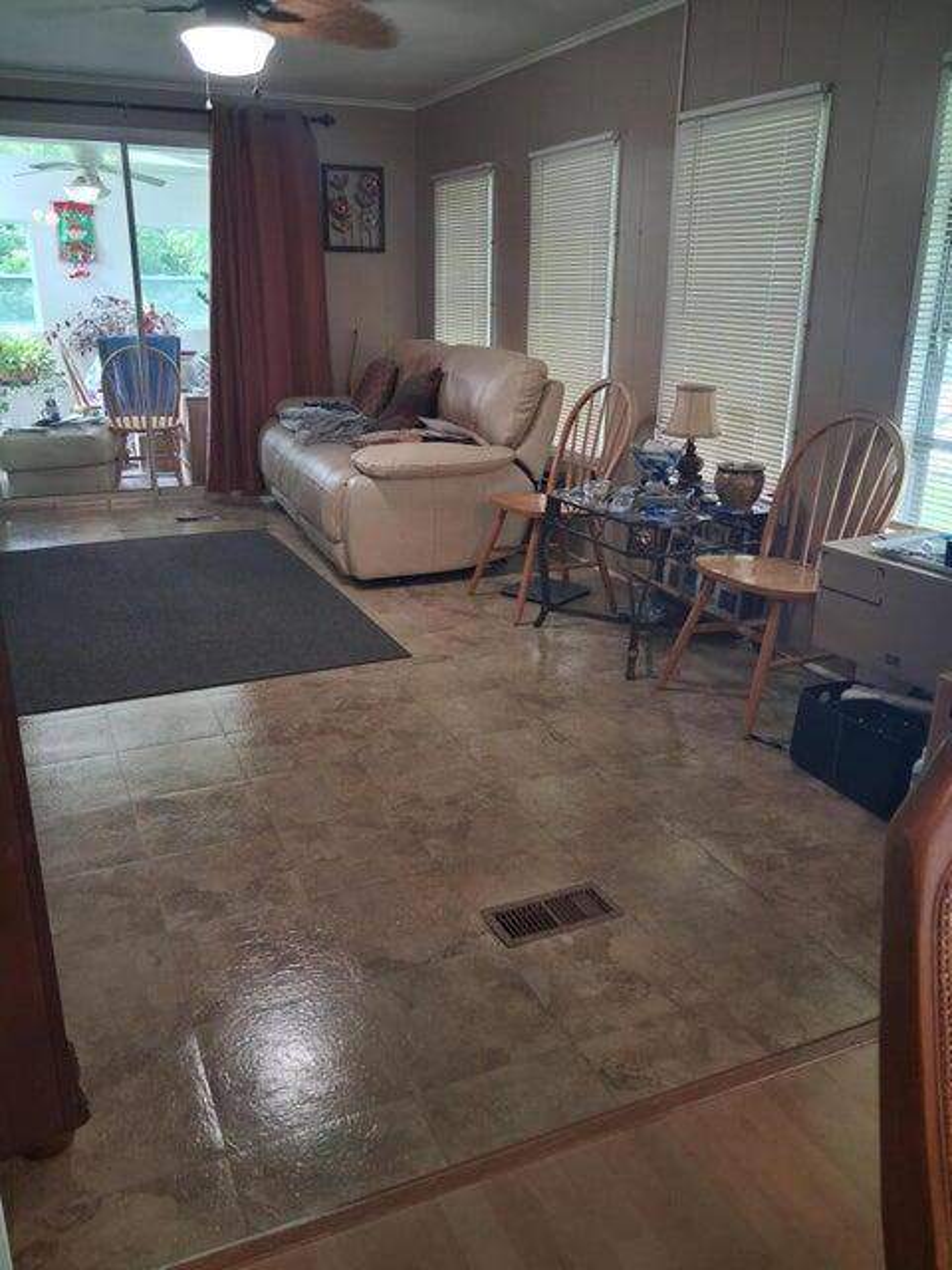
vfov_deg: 65.3
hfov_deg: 51.4
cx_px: 476
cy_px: 635
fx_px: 990
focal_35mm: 27
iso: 400
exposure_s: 1/60
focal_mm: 4
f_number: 1.8
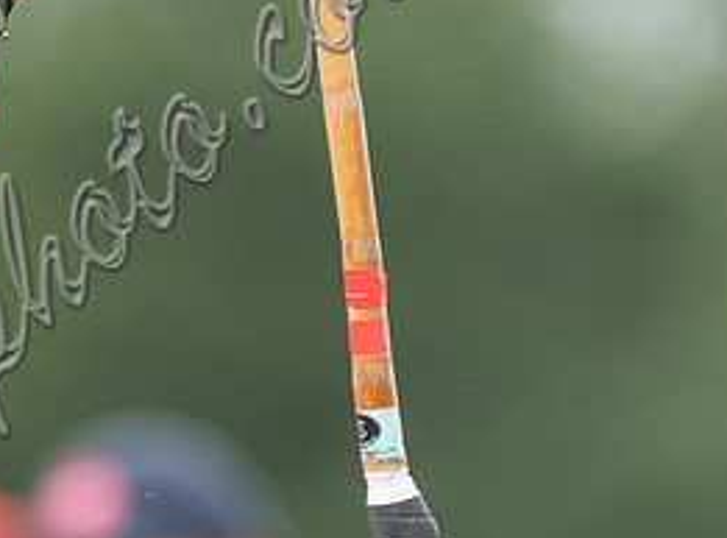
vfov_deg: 1.3
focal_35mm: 1120
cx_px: 53
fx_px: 23404
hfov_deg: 1.8
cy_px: 231
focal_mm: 300
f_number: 2.8
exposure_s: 1/2000
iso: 640
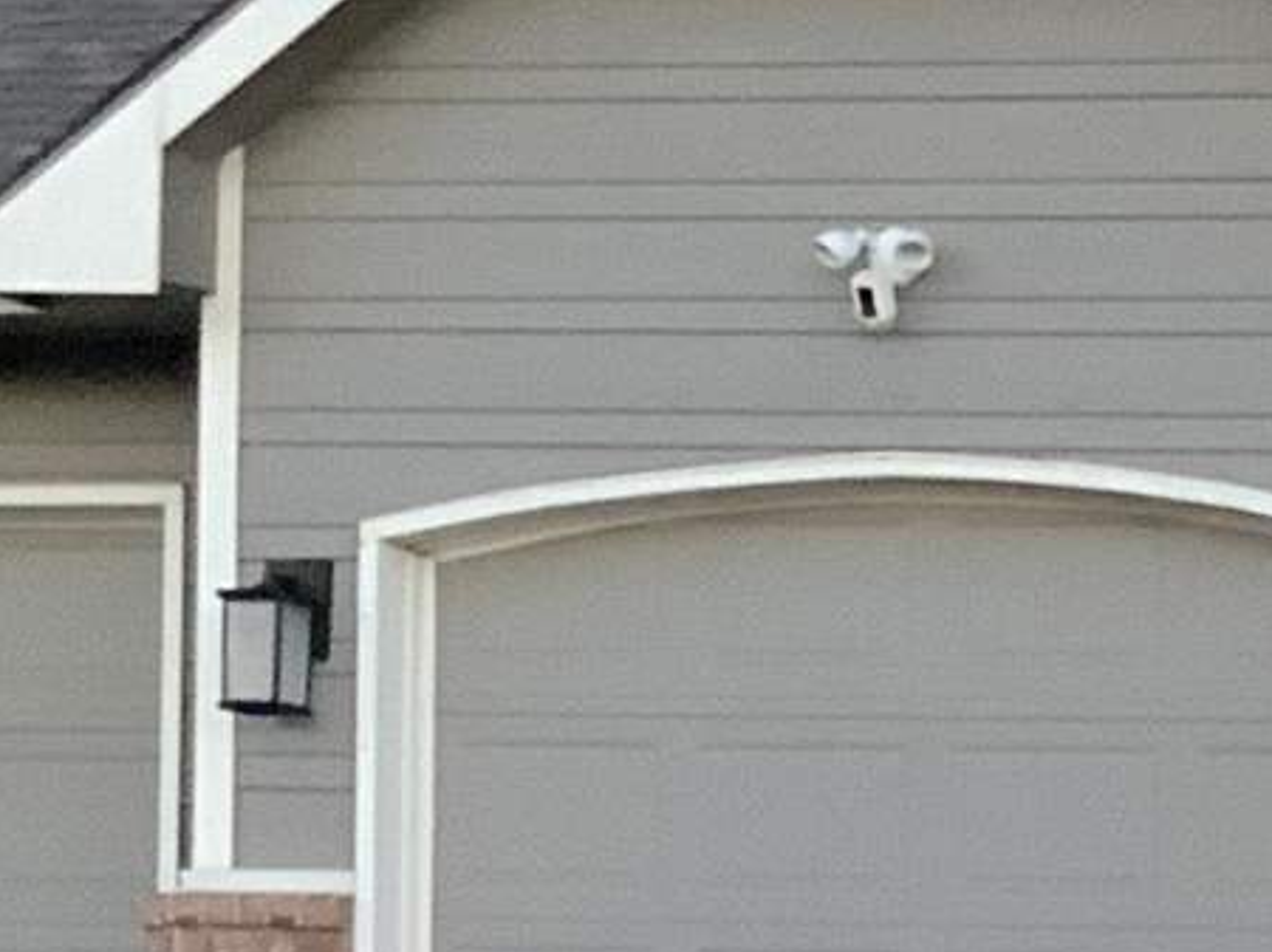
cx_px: 2437
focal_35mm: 198
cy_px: 1398
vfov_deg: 7.4
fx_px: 7272
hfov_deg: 9.4
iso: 200
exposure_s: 1/40
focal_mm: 3
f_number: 1.8
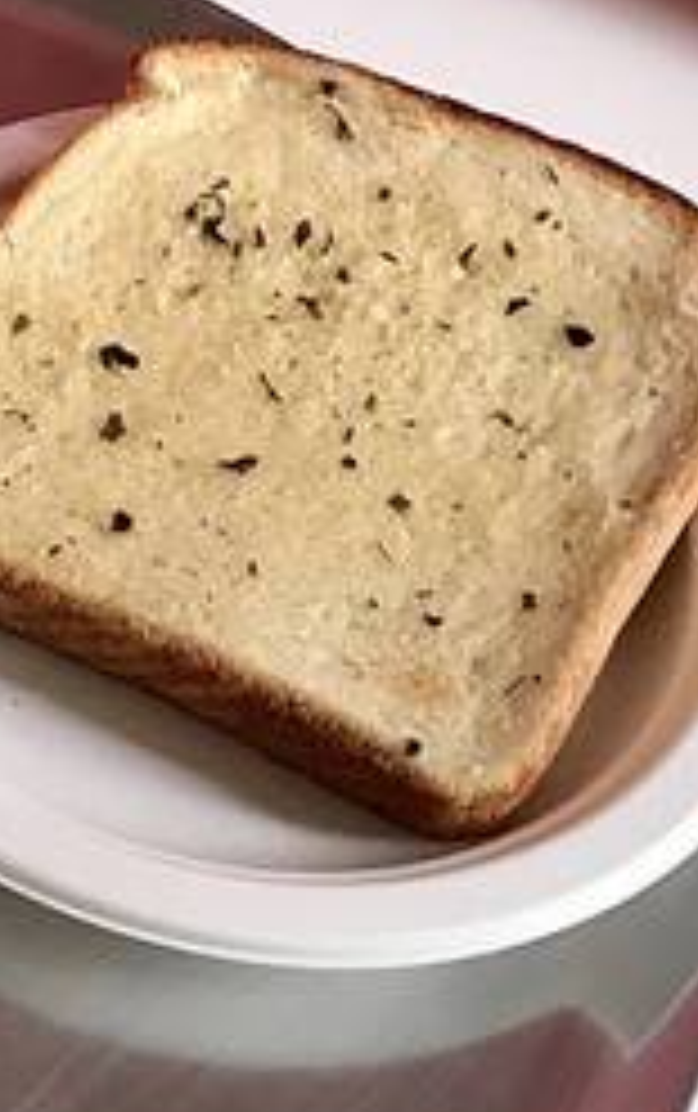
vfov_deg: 23.5
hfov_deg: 13.9
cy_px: 669
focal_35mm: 88
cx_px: -365
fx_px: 2671
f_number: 1.8
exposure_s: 1/30
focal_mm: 3.99
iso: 25
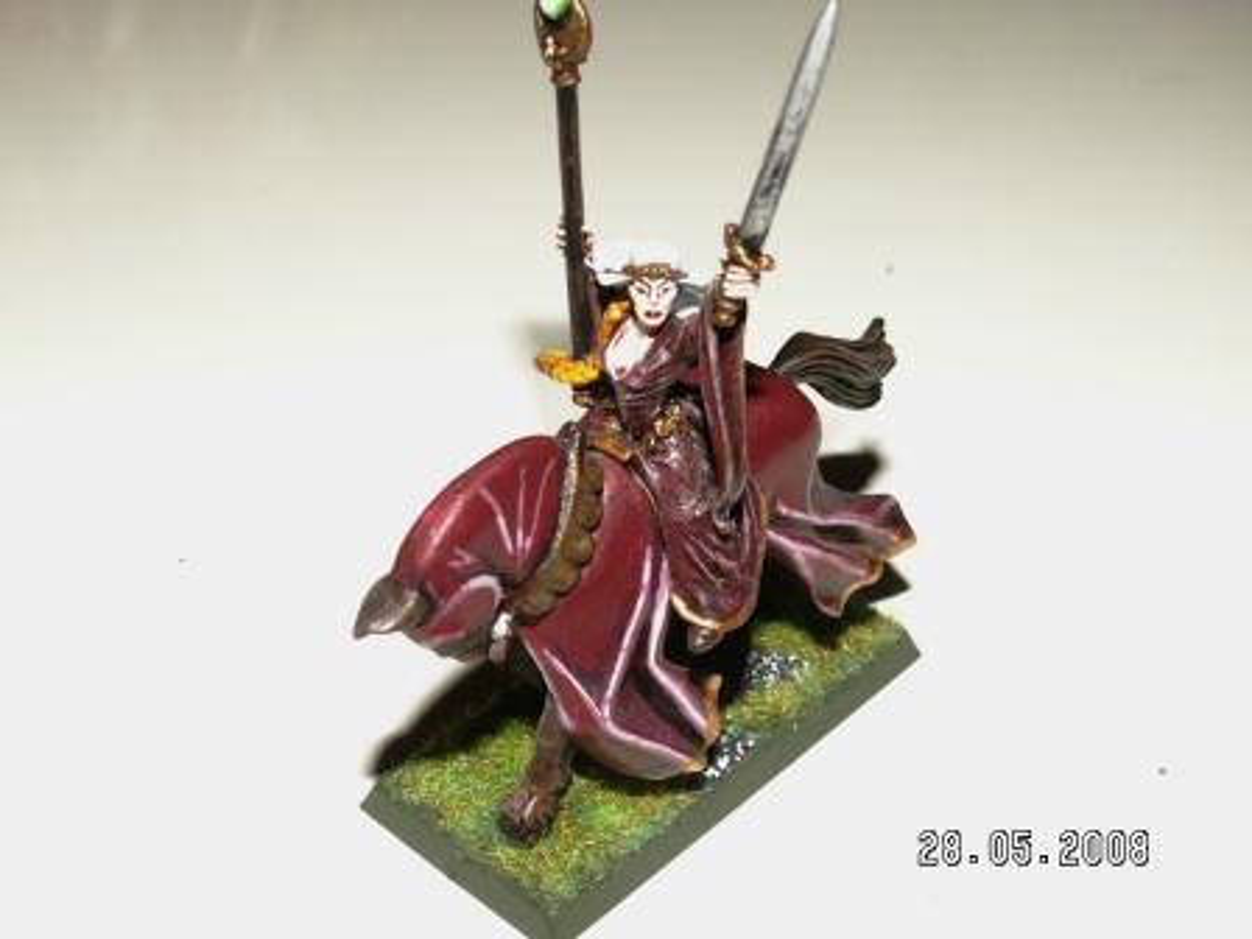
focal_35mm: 50
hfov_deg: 38.2
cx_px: 626
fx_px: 1808
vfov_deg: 29.1
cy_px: 470
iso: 160
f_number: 4.5
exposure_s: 1/40
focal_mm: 8.38
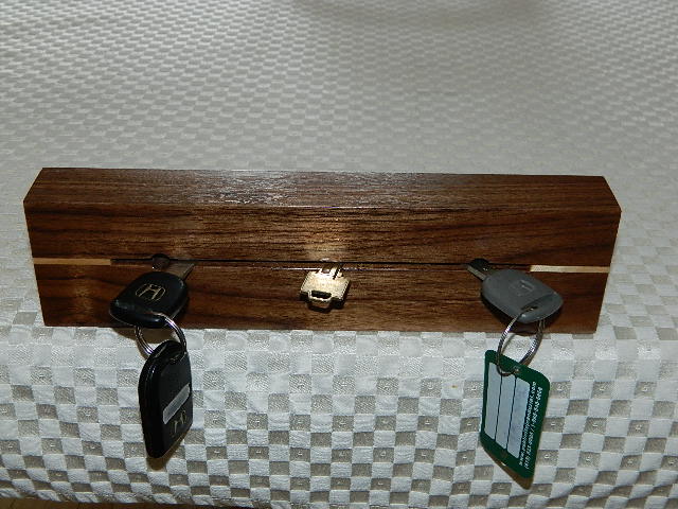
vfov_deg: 30.9
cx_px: 339
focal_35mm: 47
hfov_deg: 40.4
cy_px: 254
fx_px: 921
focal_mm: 8.4
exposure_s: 1/50
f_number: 3.6
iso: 200
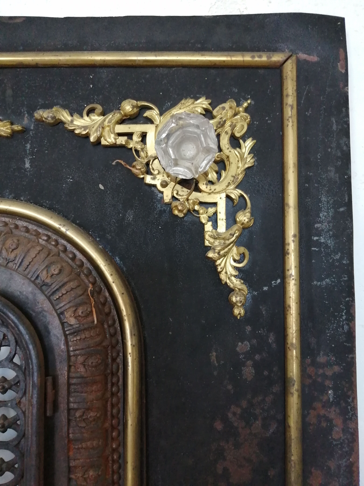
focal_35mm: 26
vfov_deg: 67.3
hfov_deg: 53.1
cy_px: 243
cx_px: 182
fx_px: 365
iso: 320
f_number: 1.8
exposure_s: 1/25
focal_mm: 3.46
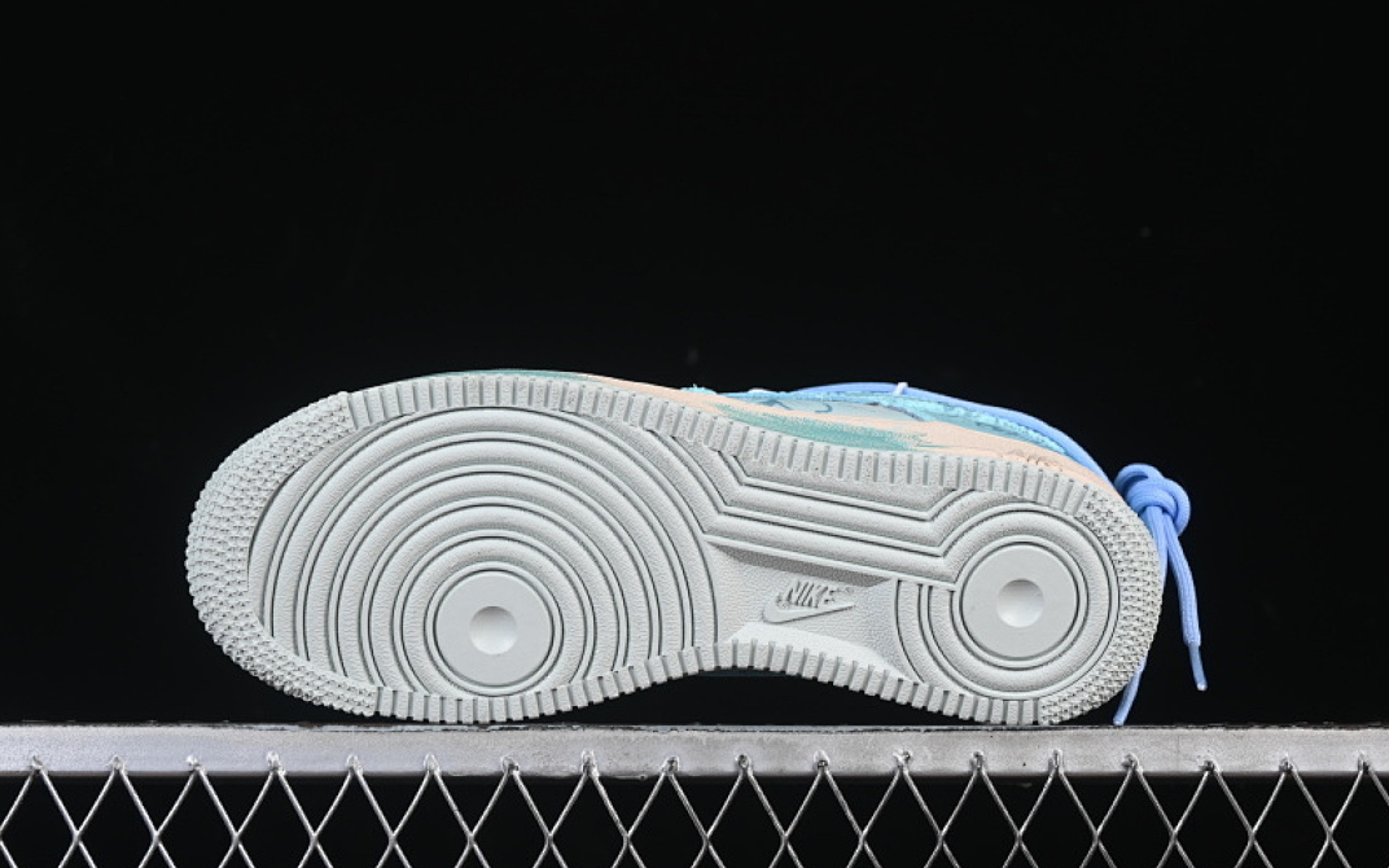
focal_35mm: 77
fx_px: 2915
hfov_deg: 26.8
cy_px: 434
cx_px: 693
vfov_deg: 16.9
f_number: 8
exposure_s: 1/80
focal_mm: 50
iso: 160
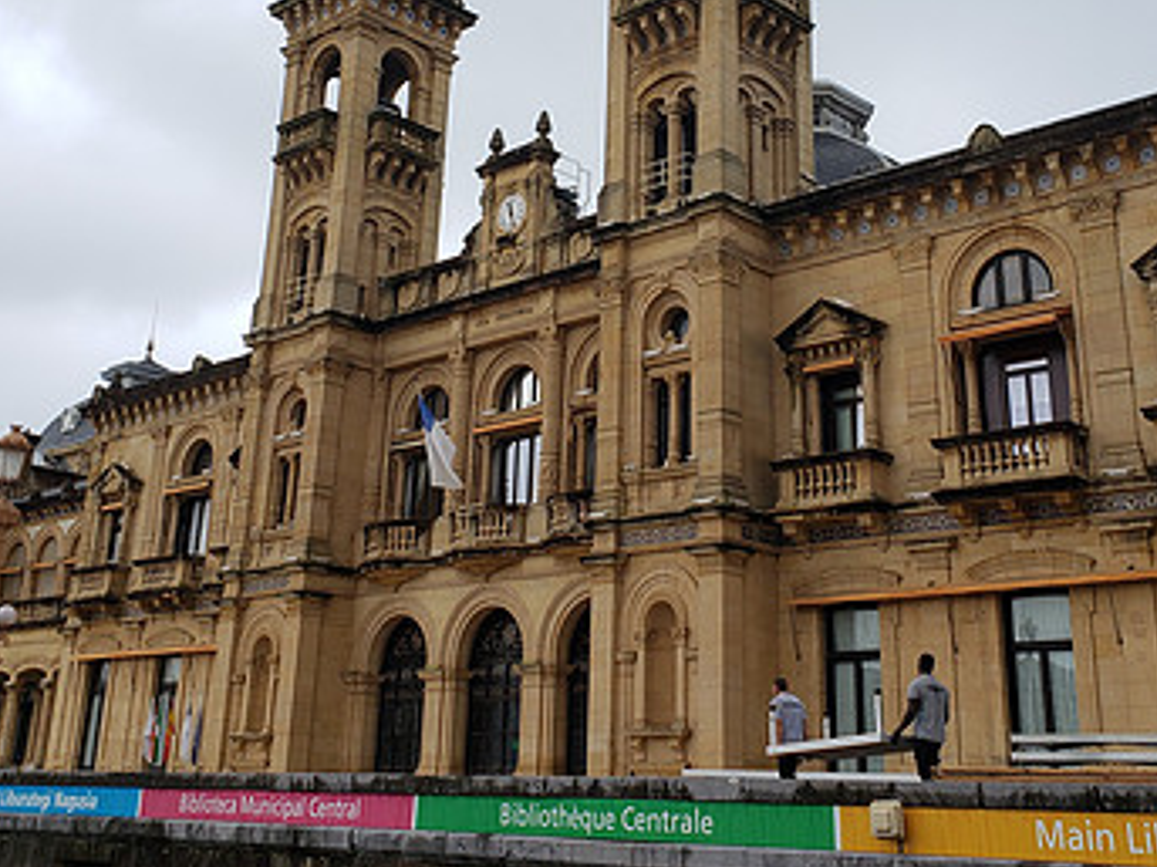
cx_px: 614
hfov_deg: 42.9
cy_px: 211
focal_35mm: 44
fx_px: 1470
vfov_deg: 32.2
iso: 50
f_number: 2.4
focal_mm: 4.3
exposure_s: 1/258
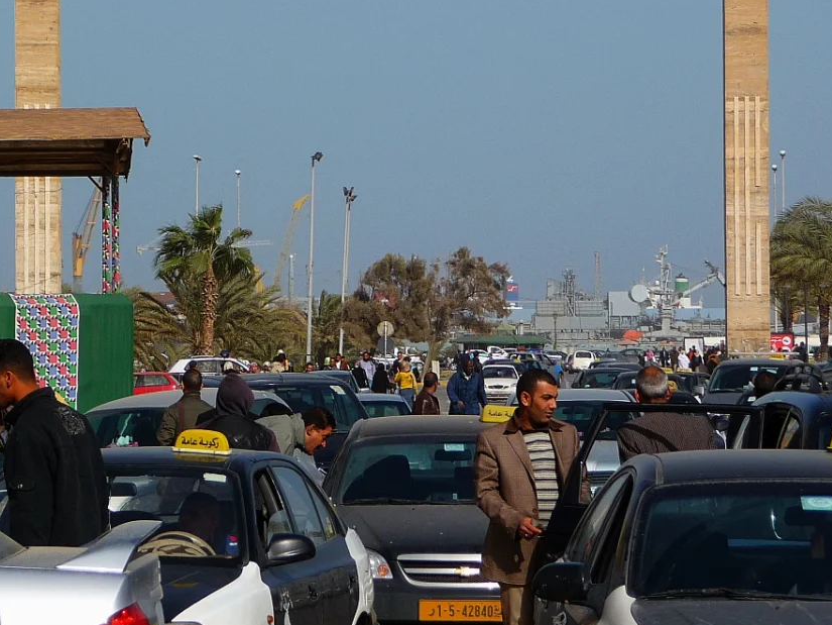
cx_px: 410
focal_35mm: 205
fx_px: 4928
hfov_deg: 9.7
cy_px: 174
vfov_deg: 7.2
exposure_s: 1/1000
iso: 100
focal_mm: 24.1
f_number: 4.8
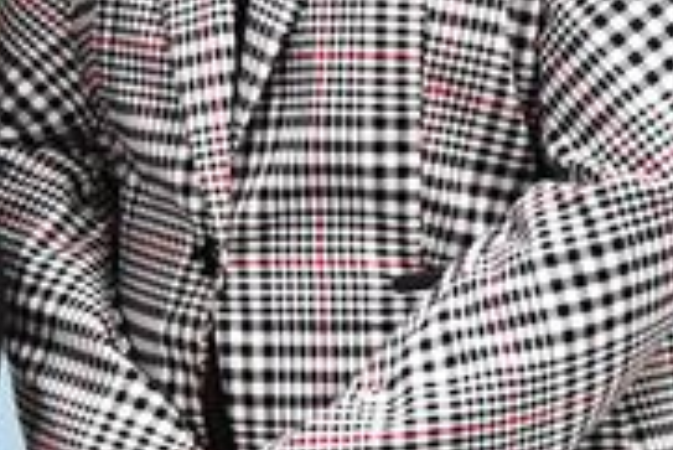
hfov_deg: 7.5
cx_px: -123
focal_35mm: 271
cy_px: -2
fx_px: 5070
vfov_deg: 5.1
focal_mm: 32
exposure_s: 1/100
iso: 3200
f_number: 4
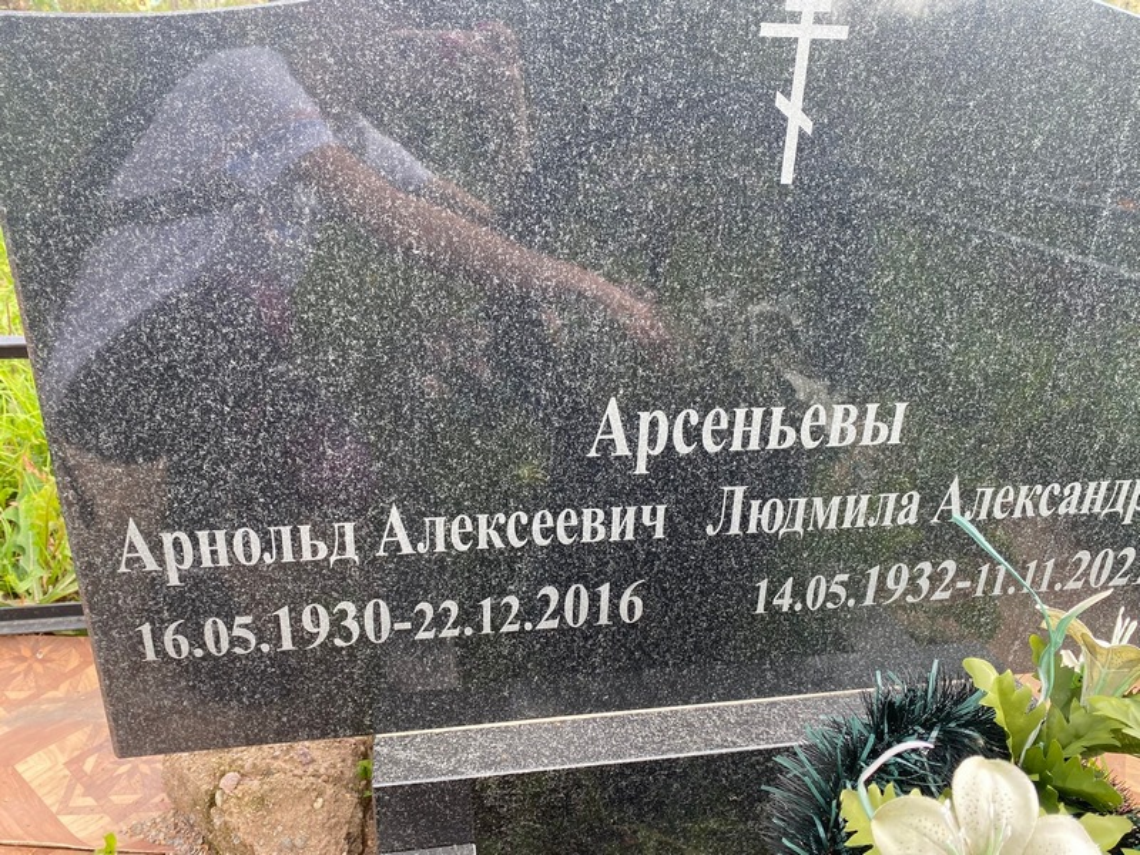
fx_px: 856
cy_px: 428
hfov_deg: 67.3
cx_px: 570
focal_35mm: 26
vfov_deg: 53.1
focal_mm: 4.25
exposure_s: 1/143
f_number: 1.8
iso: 32
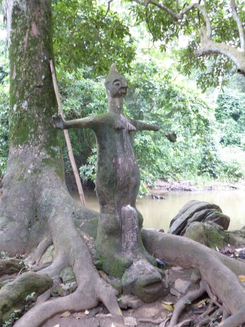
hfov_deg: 38.7
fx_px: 349
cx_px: 122
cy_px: 164
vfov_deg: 50.1
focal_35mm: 37
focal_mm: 6.7
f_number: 6.3
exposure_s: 1/4
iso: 400
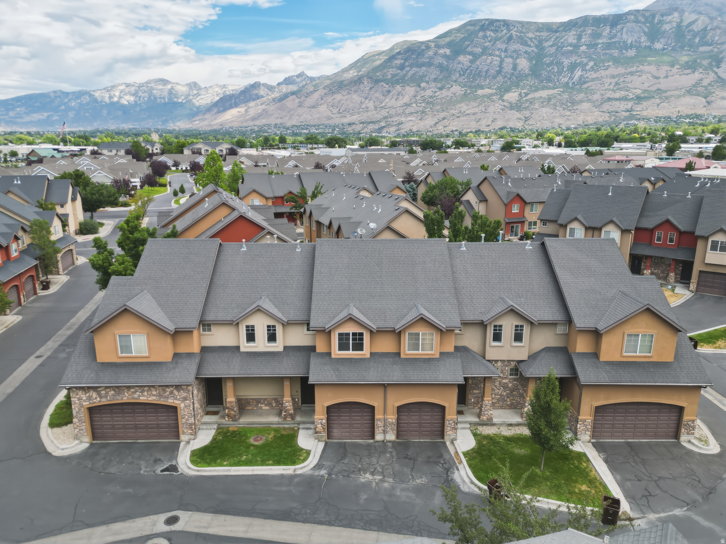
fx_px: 503
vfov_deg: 56.8
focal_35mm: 24
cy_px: 272
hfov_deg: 71.6
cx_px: 363
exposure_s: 1/2000
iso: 200
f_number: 1.7
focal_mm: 6.7
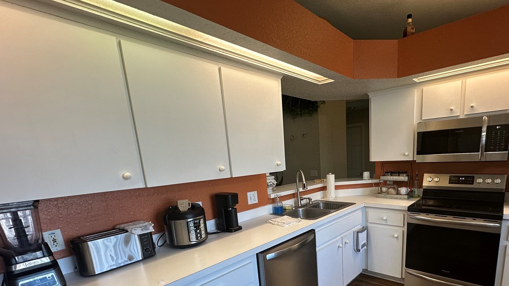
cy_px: 210
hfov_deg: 88.4
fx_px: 256
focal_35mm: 19
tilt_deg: -9.1
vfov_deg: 55.8
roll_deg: +4.3
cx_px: 307
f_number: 2.2
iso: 160
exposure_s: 1/120
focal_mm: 2.22
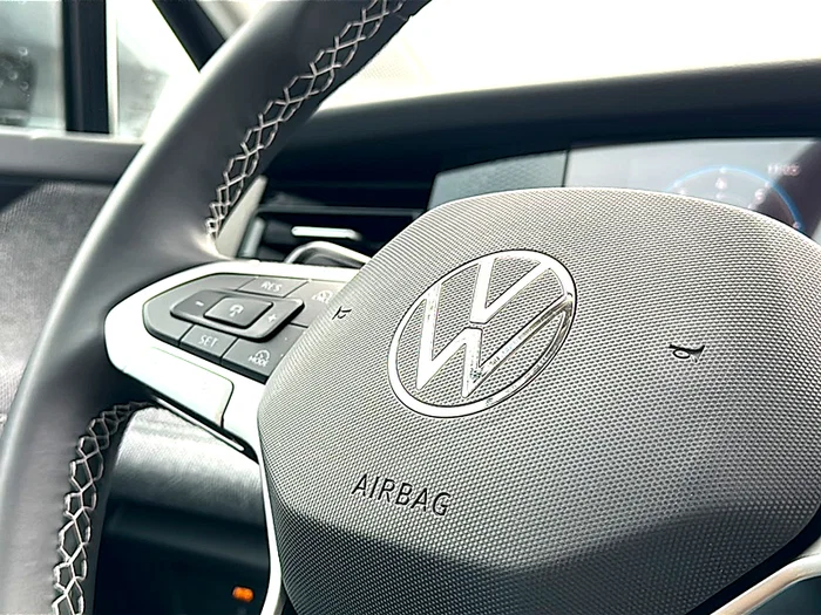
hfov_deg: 43.9
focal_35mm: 43
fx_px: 1020
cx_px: 410
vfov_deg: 33.6
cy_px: 308
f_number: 1.78
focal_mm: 6.86
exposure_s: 1/450
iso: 80
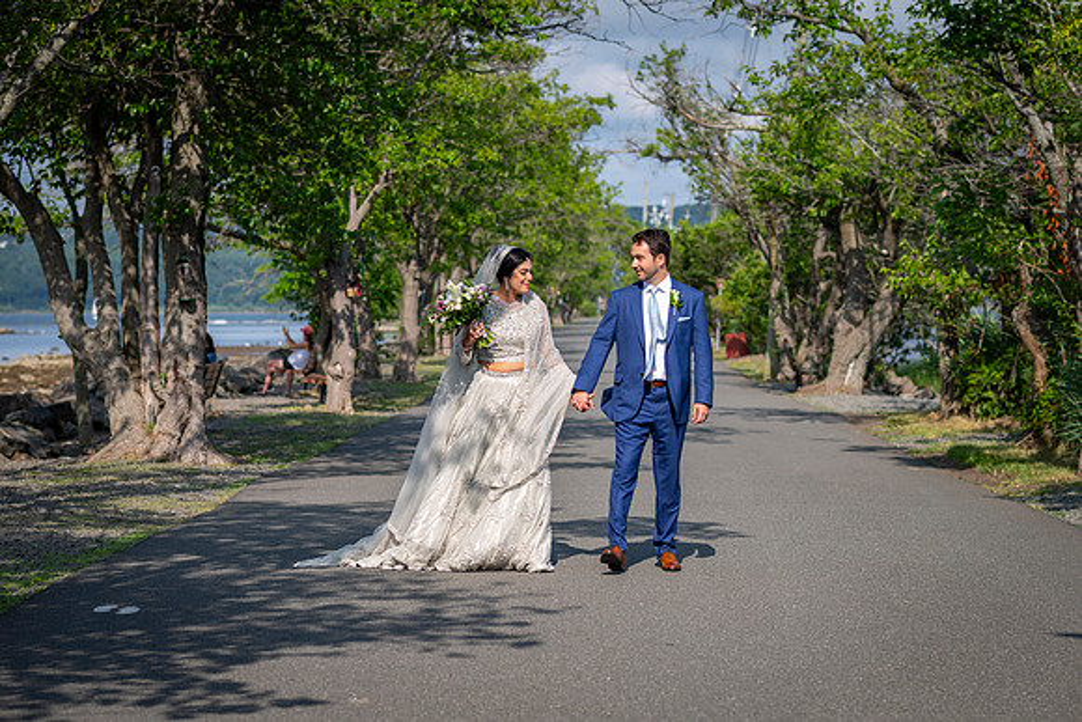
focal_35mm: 94
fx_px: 2832
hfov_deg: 21.6
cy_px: 357
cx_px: 540
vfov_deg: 14.5
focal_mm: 85
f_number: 4
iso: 640
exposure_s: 1/5000
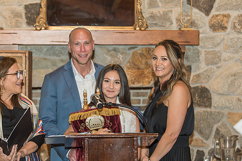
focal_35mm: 115
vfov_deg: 11.9
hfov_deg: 17.8
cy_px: 84
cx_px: 111
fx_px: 773
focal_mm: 82
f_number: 3.2
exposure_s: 1/125
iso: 800
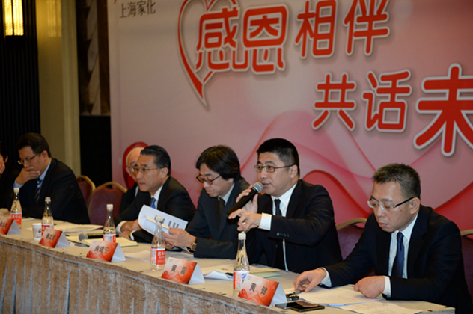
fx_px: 919
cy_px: 157
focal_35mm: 70
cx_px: 236
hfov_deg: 28.9
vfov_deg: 19.4
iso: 400
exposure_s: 1/80
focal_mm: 70
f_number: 2.8
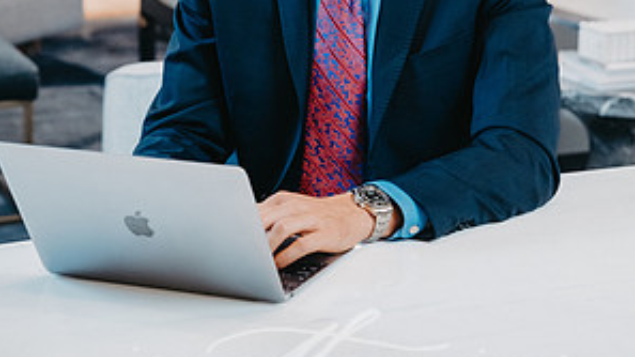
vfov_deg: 10.8
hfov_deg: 19.3
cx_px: 316
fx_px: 1869
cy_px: -21
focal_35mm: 111
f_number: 5
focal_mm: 70
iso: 1600
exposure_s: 1/200
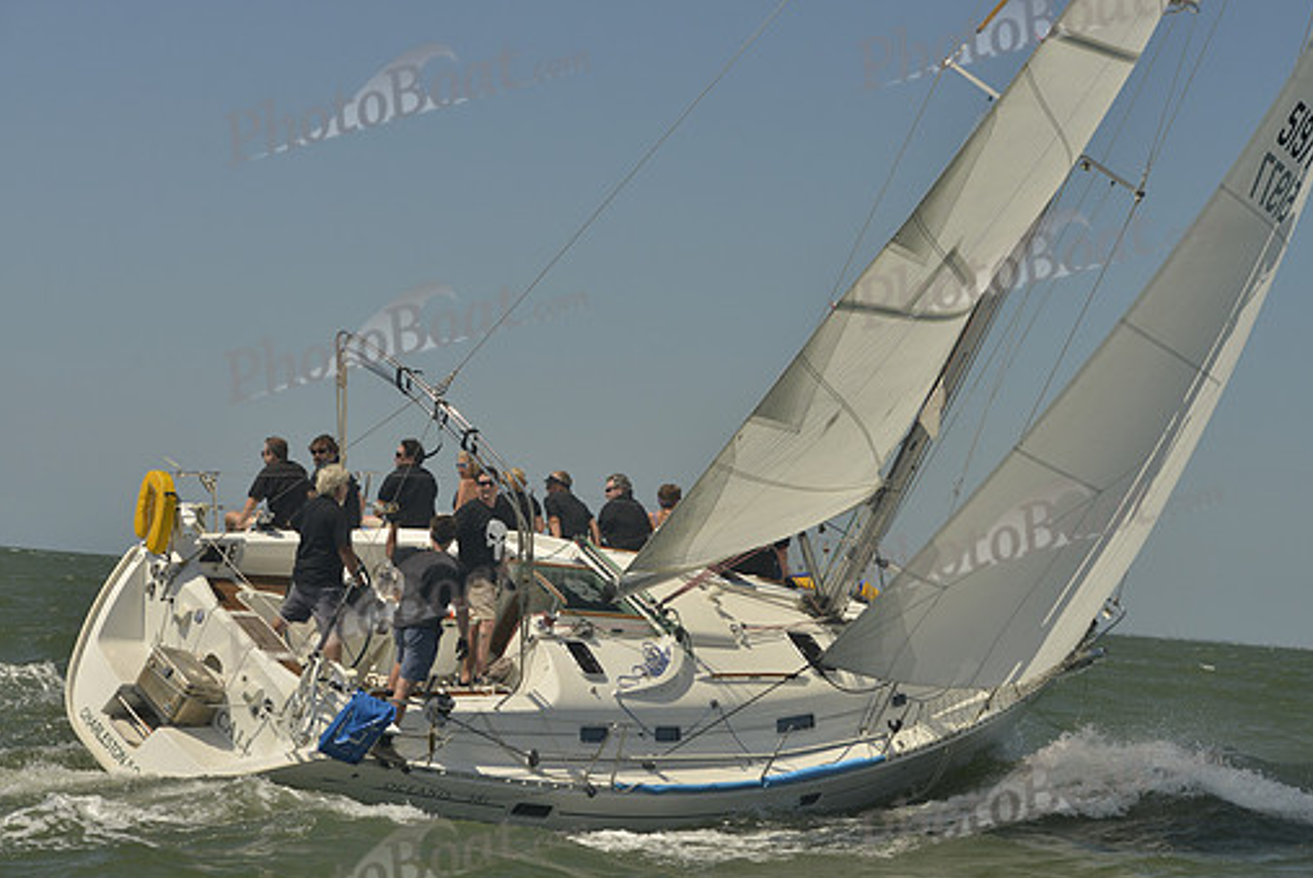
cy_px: 434
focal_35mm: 80
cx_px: 725
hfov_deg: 25.3
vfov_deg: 17.1
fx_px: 2920
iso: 280
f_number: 9
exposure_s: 1/1000
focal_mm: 70
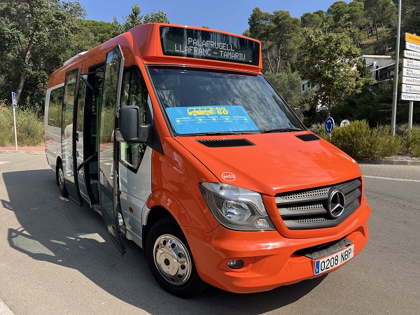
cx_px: 210
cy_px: 158
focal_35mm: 26
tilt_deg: -4.1
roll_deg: +0.5
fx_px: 315
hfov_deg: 67.3
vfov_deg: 53.1
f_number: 1.5
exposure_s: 1/3165
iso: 50
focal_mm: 5.7
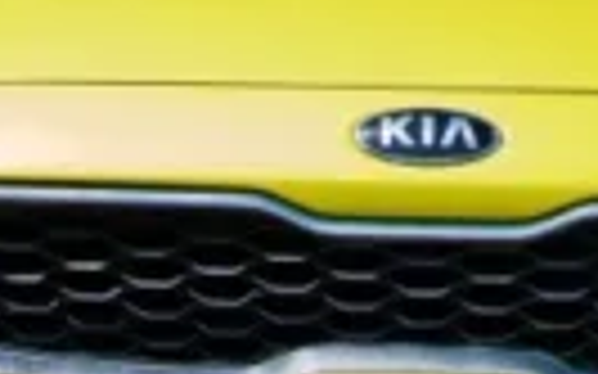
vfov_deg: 3.0
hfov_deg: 4.7
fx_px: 7217
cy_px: -72
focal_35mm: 443
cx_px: 553
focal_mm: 50
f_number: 1.8
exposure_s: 1/8000
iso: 100
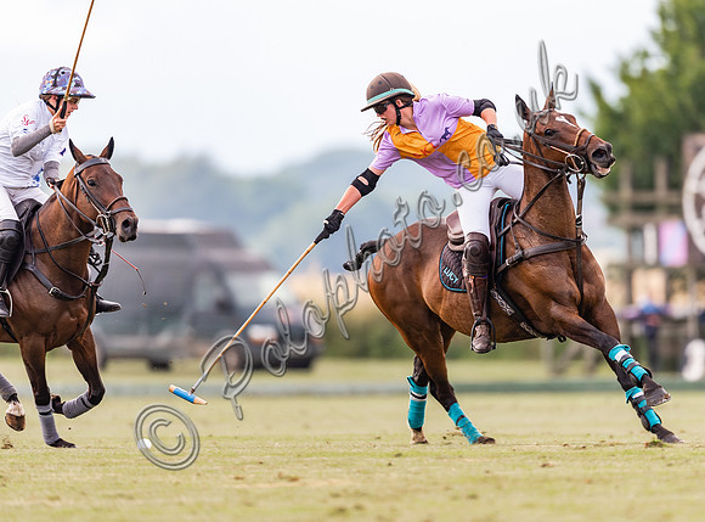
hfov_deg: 3.5
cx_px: 412
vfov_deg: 2.6
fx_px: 11703
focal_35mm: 577
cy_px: 266
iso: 400
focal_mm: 500
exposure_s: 1/800
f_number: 4
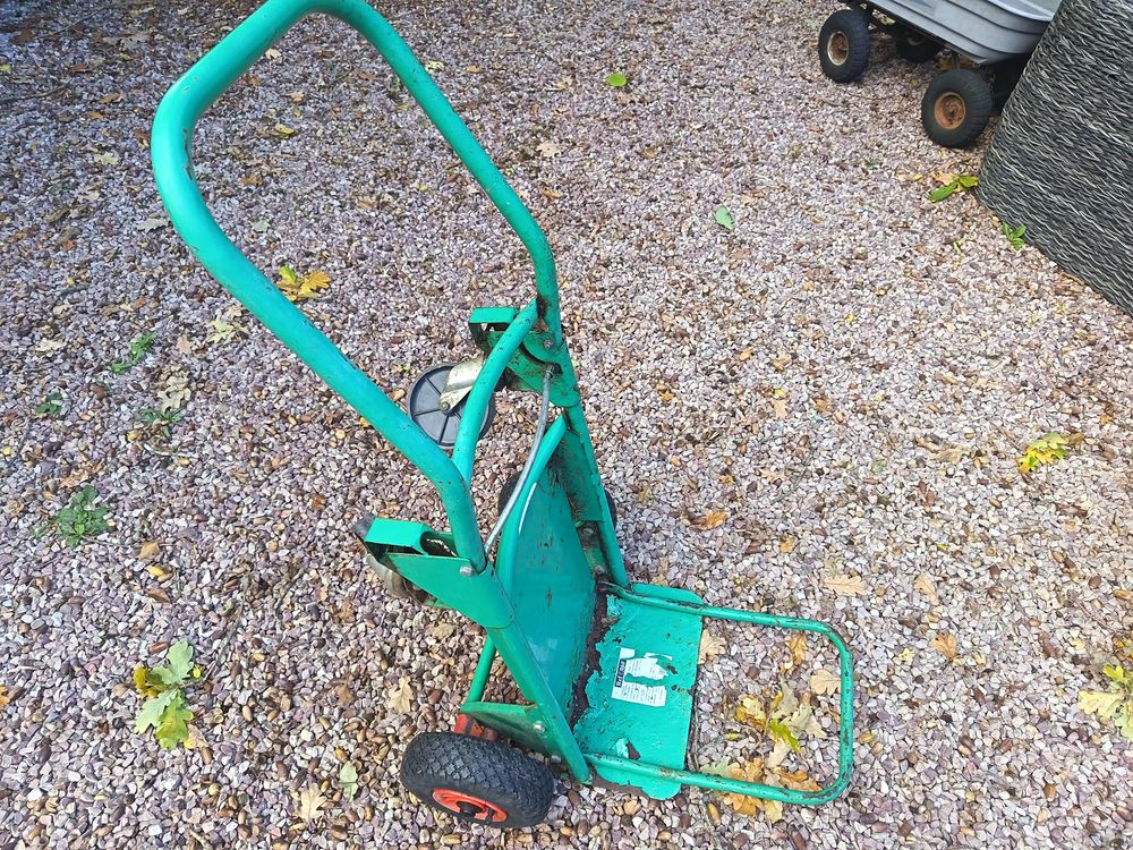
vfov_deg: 56.8
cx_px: 566
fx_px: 786
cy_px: 425
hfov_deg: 71.6
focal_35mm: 24
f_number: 1.75
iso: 495
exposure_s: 1/100
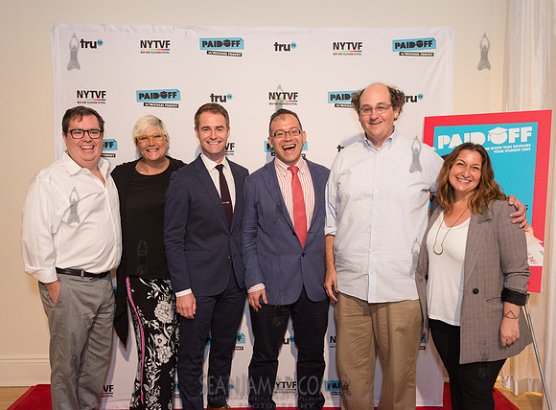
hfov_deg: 59.4
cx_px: 279
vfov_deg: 45.6
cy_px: 205
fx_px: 488
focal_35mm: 31
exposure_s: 1/500
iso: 2500
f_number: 4
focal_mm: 28
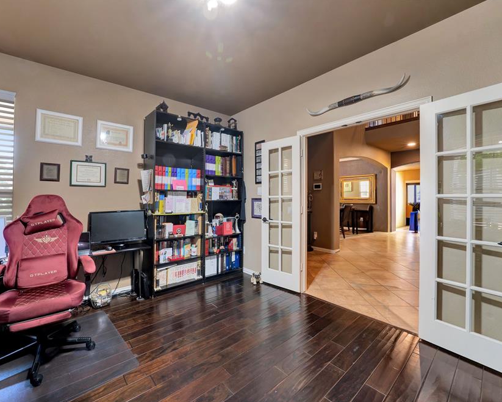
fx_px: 208
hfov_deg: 100.3
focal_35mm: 14
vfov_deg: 88.0
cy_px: 206
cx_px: 225
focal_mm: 12
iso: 500
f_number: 9
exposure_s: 1/4
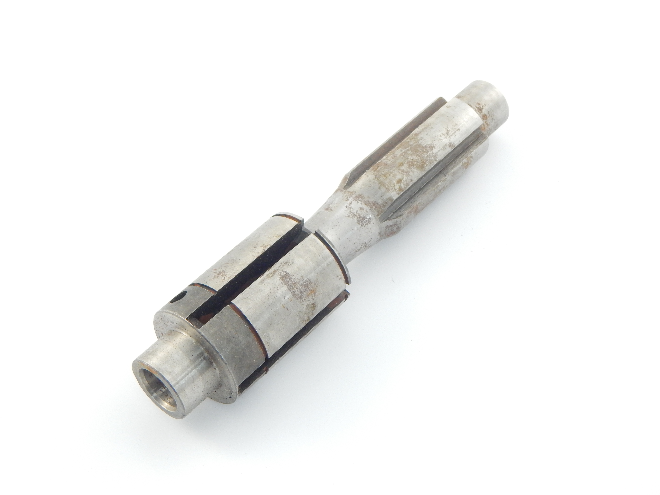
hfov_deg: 31.7
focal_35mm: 61
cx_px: 330
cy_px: 248
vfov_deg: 24.0
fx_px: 1163
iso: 400
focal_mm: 10.9
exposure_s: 1/50
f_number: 4
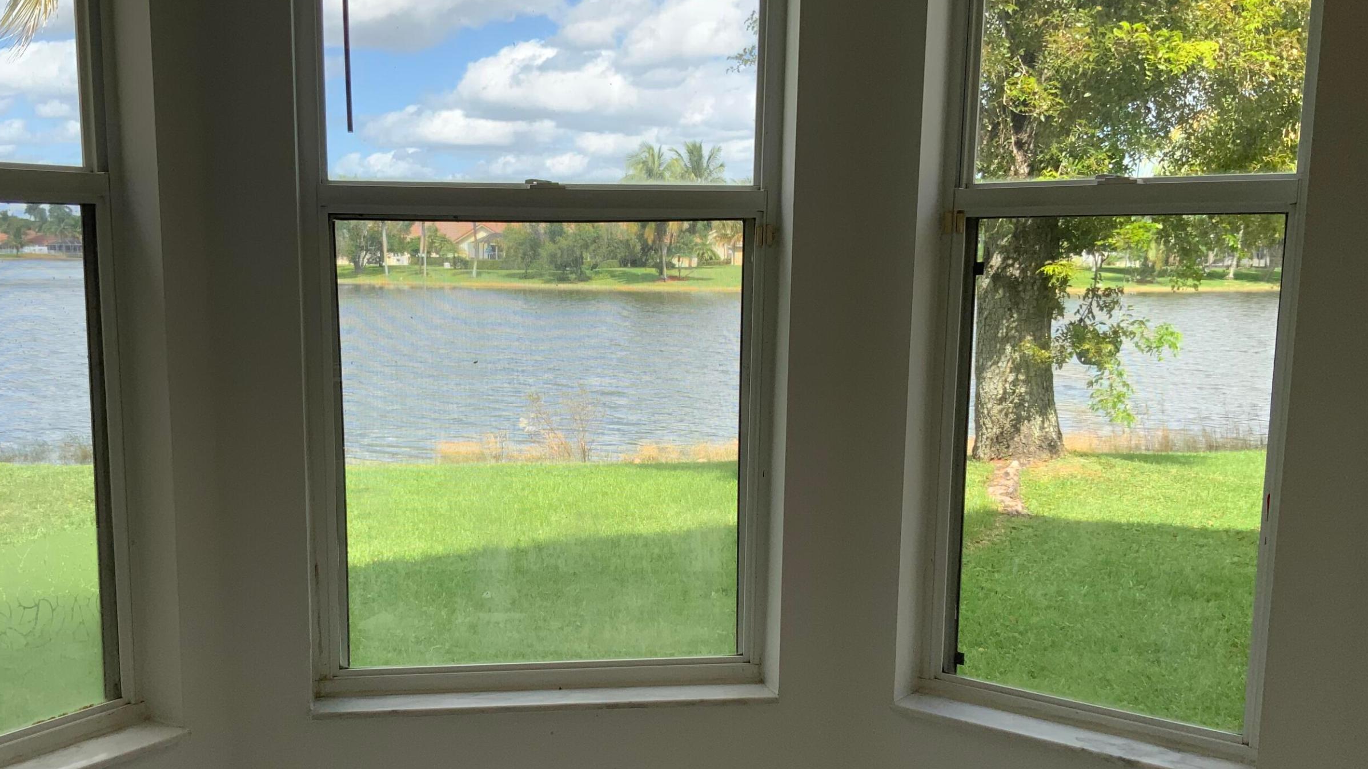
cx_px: 599
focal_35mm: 38
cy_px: 473
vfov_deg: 31.1
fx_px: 1378
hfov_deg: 52.6
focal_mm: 3
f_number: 1.8
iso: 16
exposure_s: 1/620
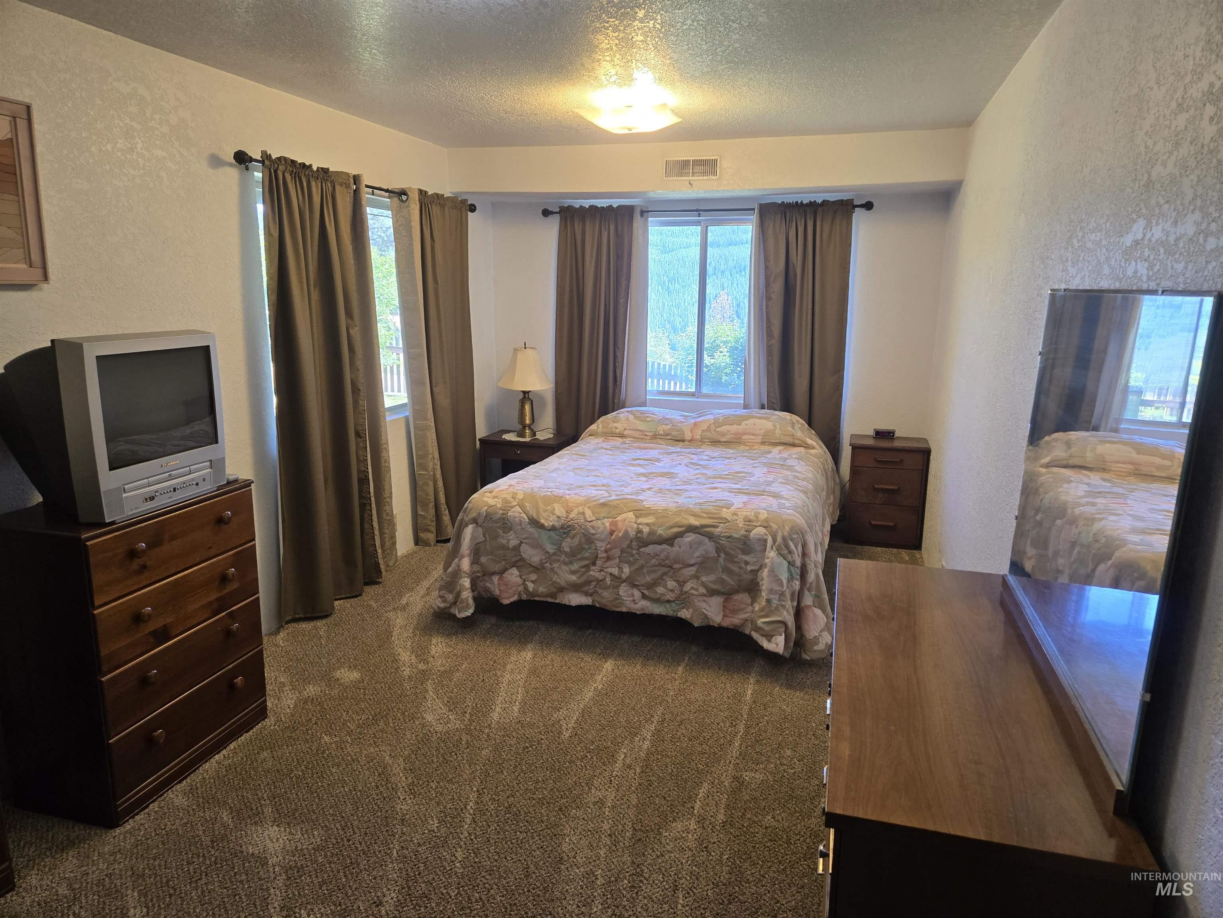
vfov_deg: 58.9
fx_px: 813
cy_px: 459
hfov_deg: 73.9
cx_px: 612
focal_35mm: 23
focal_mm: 5.4
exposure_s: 1/120
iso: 125
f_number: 1.8
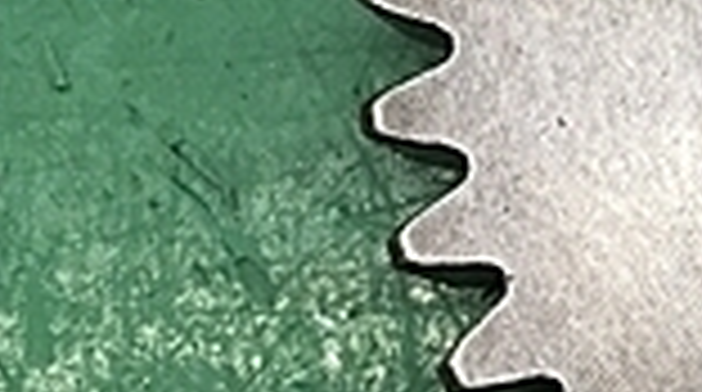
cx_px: 1084
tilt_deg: -81.3
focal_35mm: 130
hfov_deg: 15.2
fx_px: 2415
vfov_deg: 9.2
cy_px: 23
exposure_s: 1/30
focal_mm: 4.15
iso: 80
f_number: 2.2
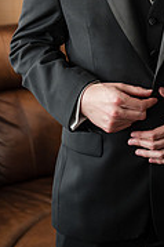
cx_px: 146
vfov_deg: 20.1
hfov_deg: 13.8
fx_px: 671
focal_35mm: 98
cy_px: -7
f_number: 2.8
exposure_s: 1/200
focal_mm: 39
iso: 1000
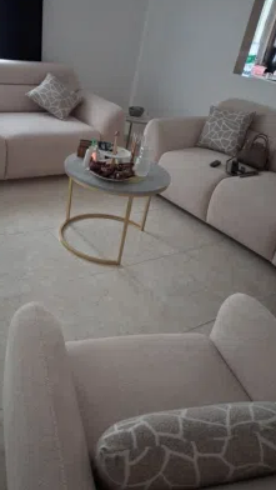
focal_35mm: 30
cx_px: 96
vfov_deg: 64.3
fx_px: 390
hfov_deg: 38.6
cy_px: 241
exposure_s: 1/120
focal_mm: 4
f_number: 1.8
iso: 320
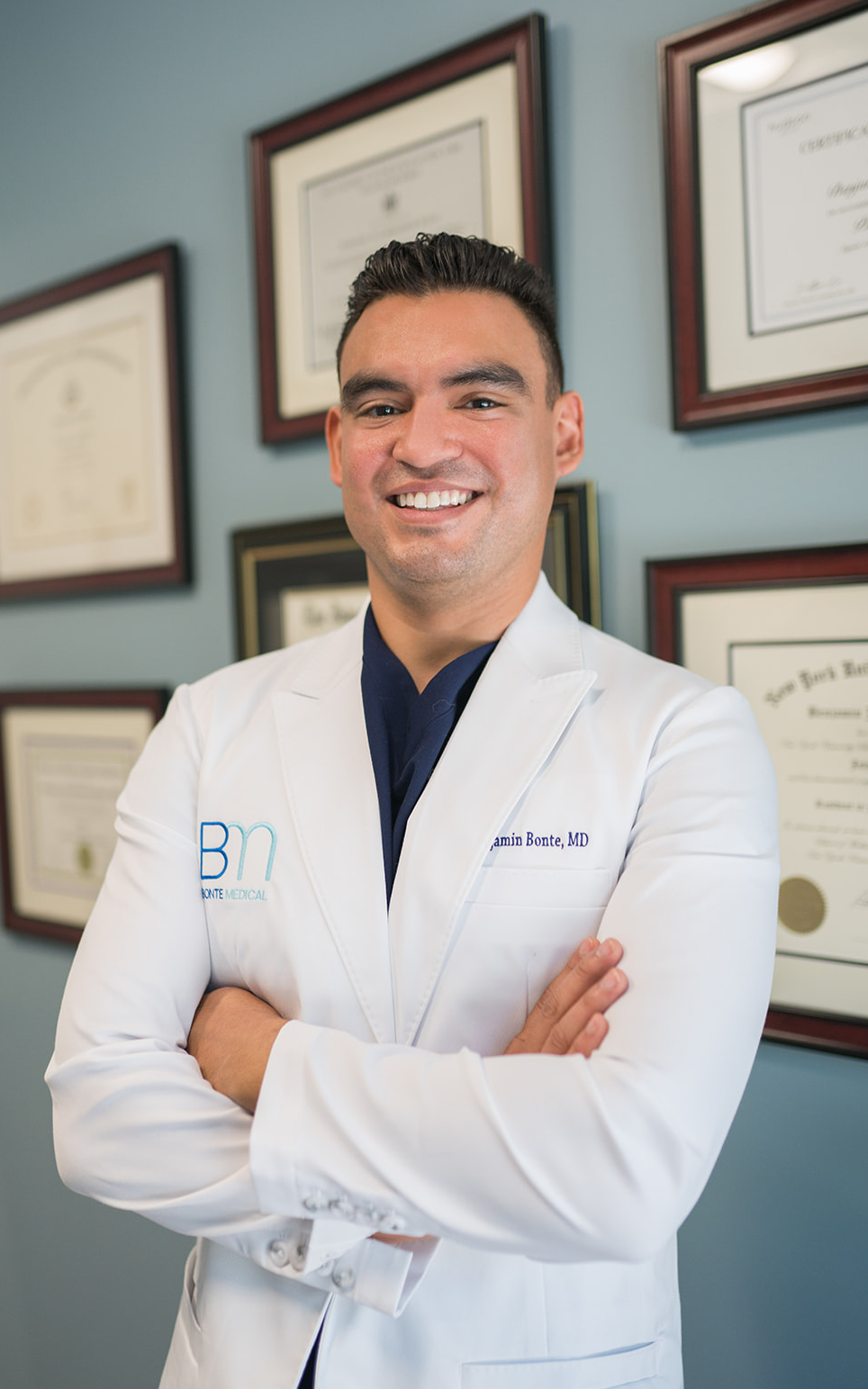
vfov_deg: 52.7
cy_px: 717
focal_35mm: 37
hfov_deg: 34.4
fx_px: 1401
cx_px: 397
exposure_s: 1/320
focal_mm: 35
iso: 500
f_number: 1.6
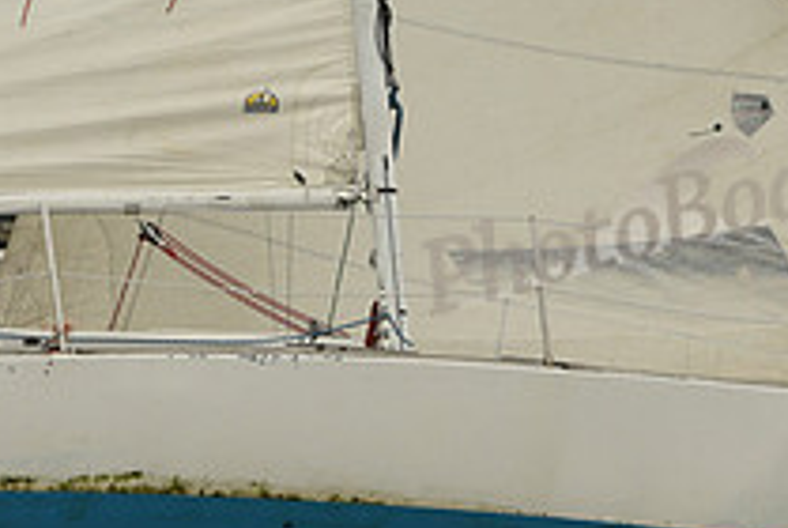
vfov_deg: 6.4
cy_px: 74
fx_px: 4735
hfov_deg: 9.5
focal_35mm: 216
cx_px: 230
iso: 320
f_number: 8
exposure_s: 1/1250
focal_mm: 78
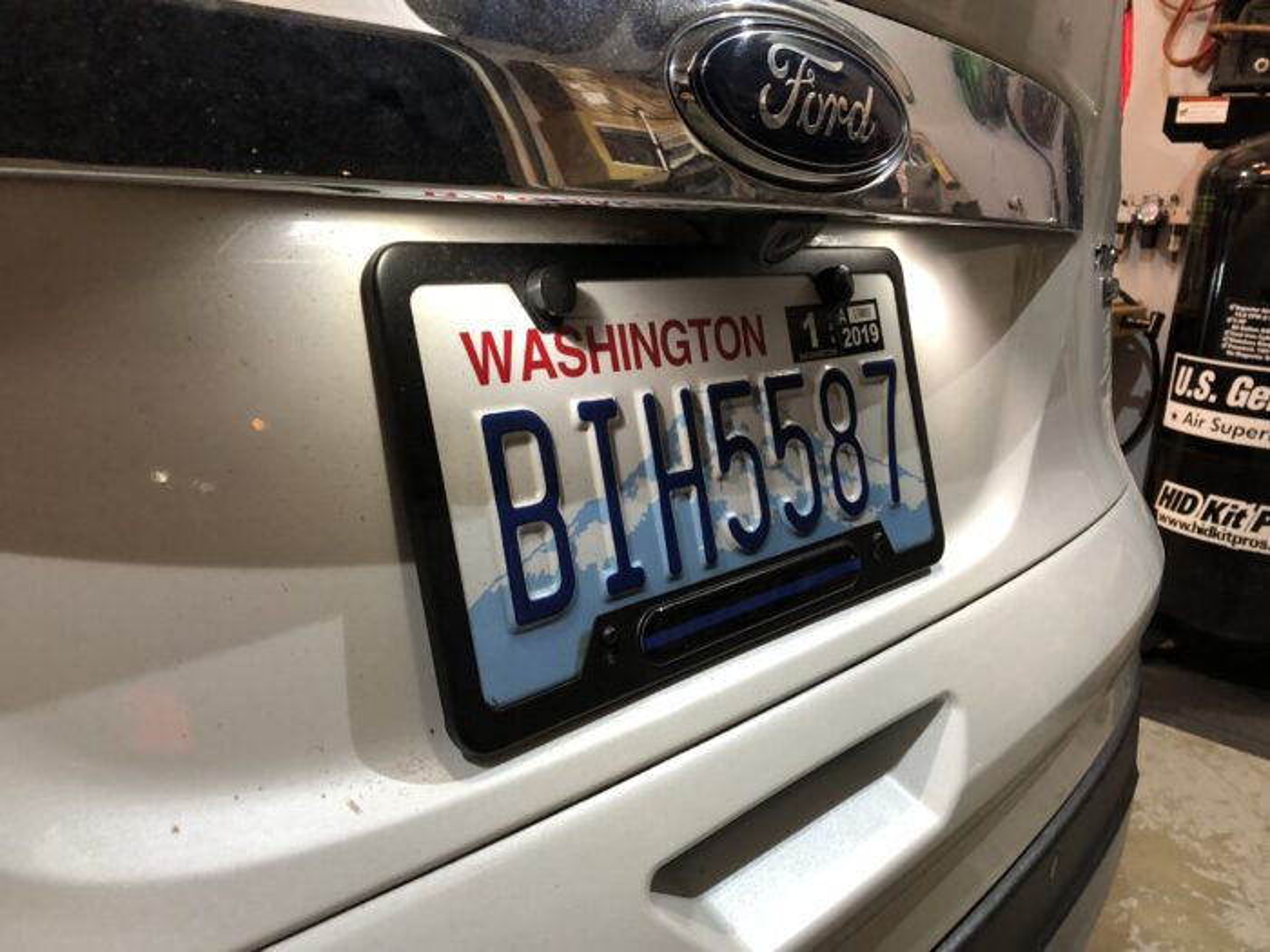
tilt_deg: -12.3
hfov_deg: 63.4
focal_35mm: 28
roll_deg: -3.7
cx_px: 635
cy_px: 476
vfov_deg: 49.7
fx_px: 1027
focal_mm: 3.99
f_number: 1.8
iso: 50
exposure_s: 1/15
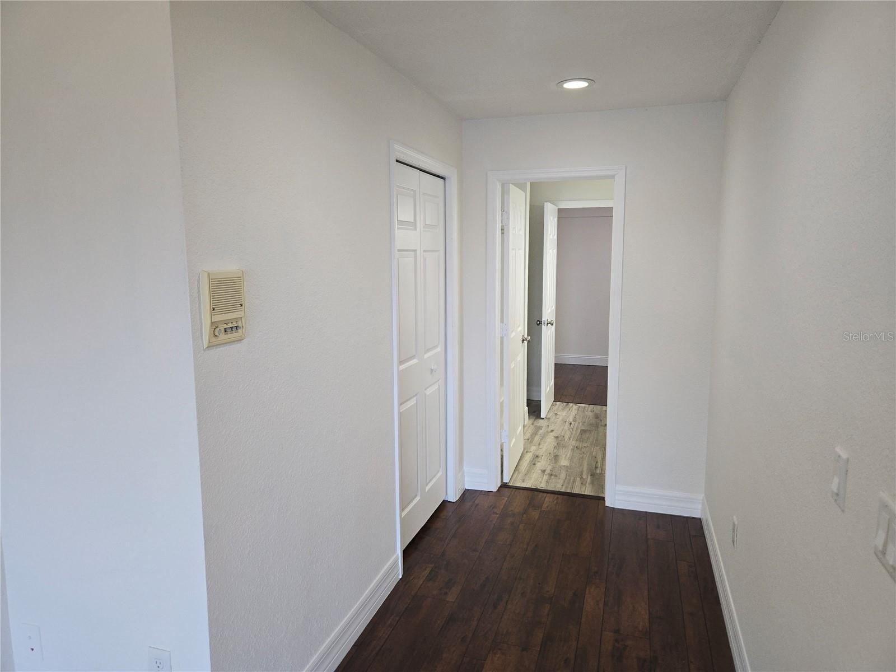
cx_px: 448
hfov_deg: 73.9
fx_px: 595
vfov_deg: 58.9
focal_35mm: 23
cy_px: 336
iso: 100
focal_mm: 5.4
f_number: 1.8
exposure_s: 1/120
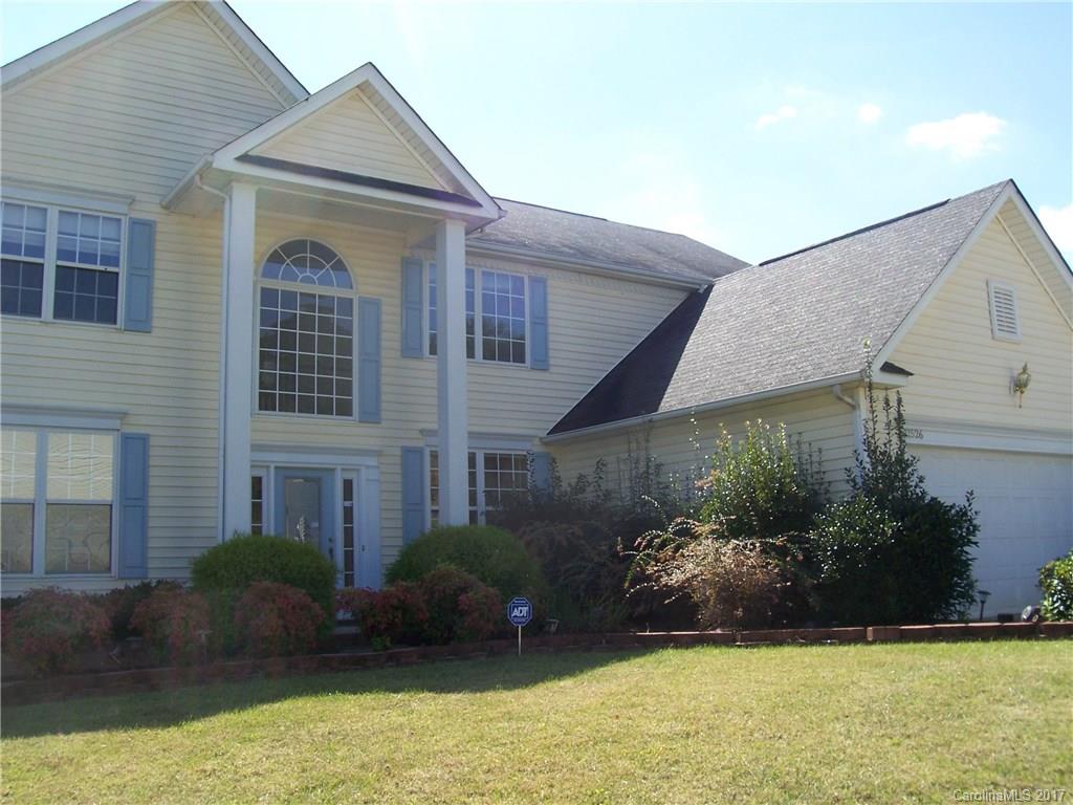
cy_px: 402
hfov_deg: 54.0
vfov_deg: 41.8
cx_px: 536
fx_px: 1054
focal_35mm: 34
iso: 80
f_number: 5.6
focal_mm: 5.6
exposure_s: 1/250
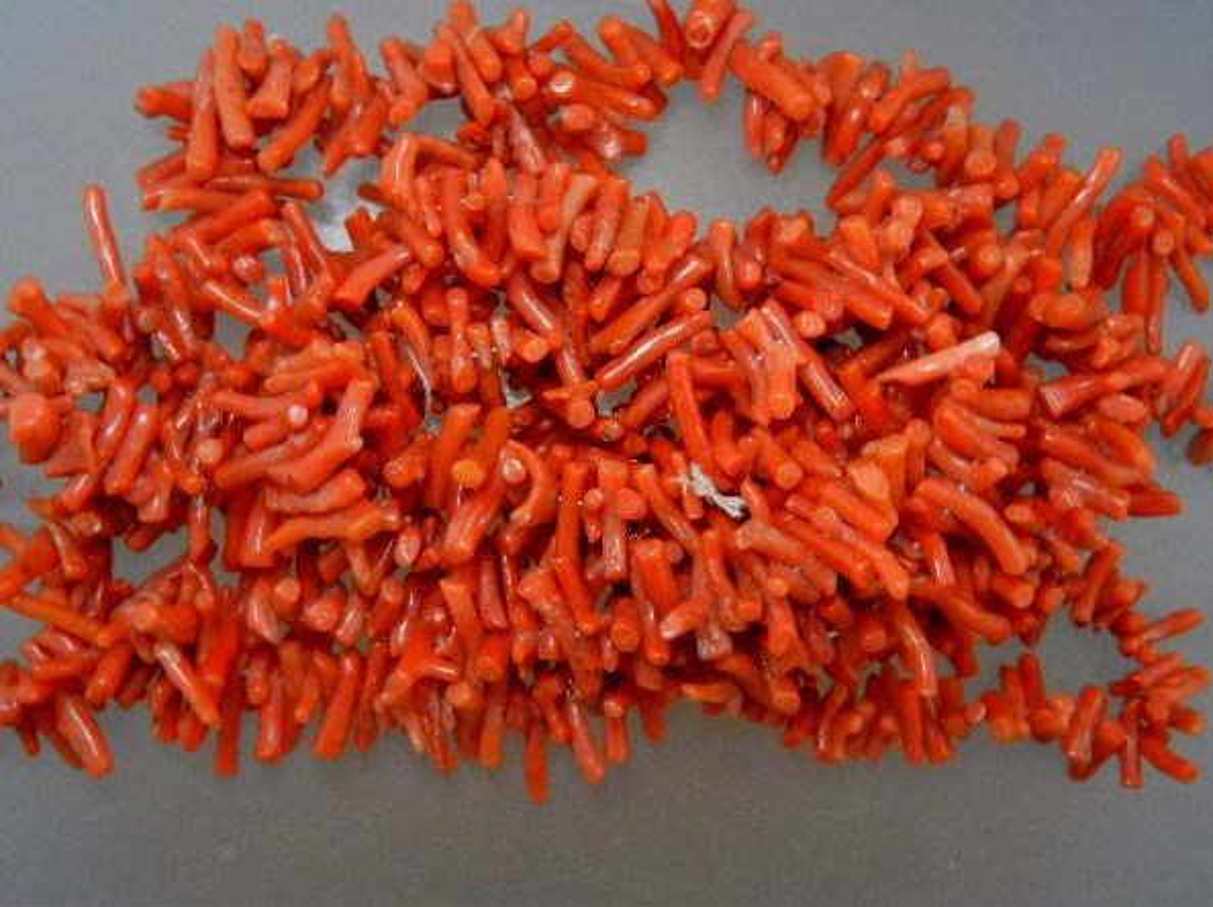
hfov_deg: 44.8
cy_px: 423
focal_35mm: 42
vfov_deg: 34.3
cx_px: 588
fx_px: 1470
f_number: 7.4
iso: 800
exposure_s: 1/30
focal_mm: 7.1
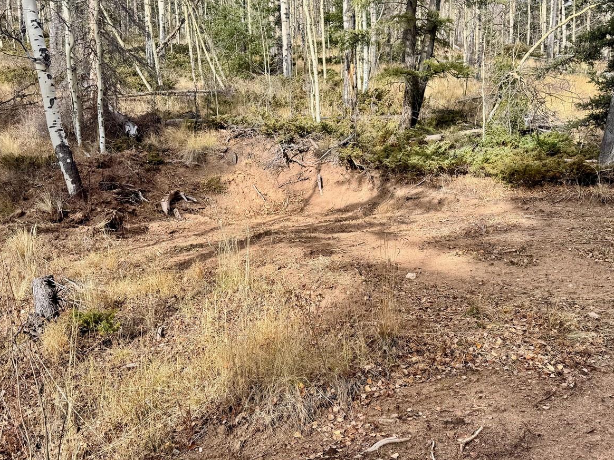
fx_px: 585
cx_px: 340
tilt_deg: -2.0
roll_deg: +1.2
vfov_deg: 42.9
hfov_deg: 55.2
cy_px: 254
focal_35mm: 33
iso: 80
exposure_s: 1/980
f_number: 1.78
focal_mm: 6.76
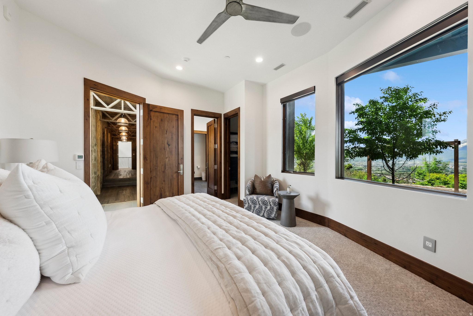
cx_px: 236
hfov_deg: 112.6
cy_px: 158
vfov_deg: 90.1
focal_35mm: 12
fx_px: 158
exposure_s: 1/200
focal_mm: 12
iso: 800
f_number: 7.1
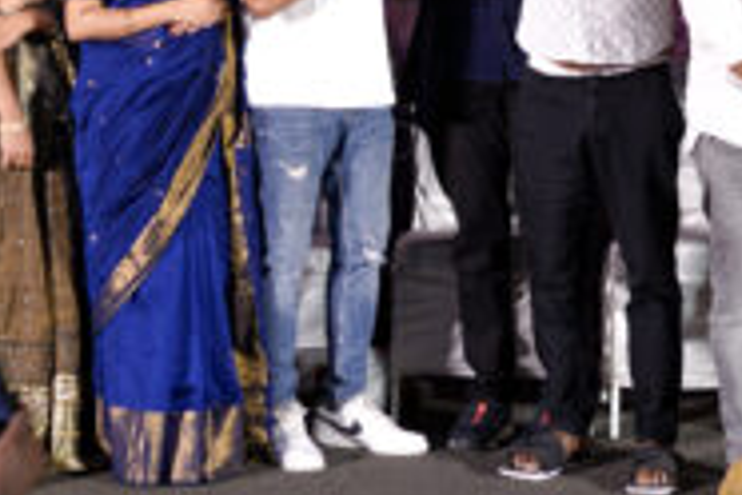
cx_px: 455
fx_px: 2329
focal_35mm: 113
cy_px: -176
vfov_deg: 11.7
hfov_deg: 18.1
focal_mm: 35
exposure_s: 1/100
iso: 125
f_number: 1.6
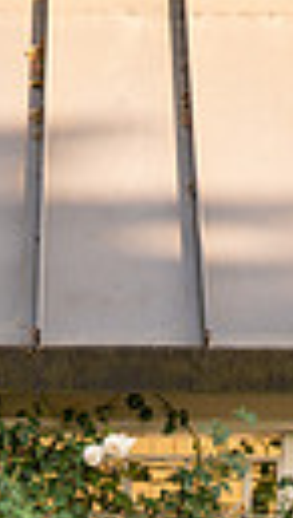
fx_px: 3506
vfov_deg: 8.2
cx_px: 165
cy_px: 835
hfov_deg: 4.8
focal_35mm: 255
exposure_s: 1/400
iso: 640
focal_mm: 70
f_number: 5.6
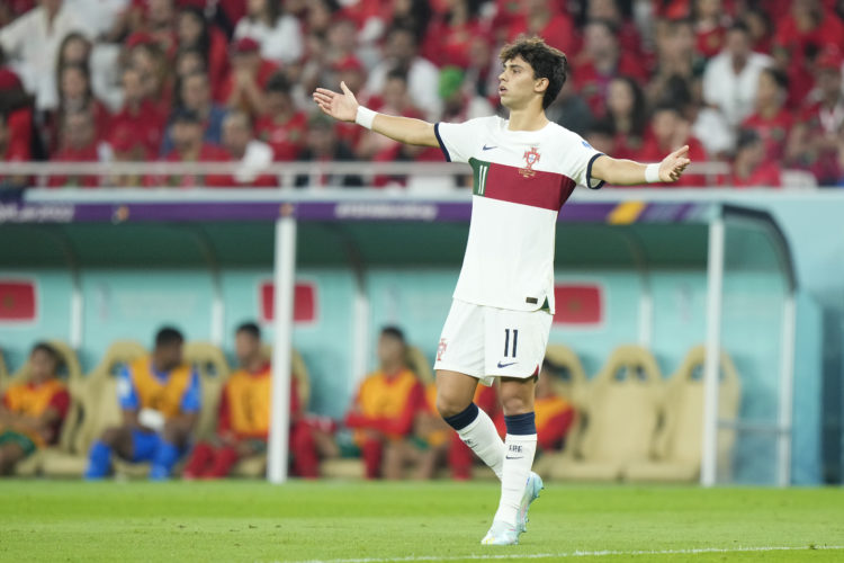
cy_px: 282
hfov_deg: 5.2
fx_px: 9377
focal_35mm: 400
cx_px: 422
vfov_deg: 3.4
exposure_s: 1/1600
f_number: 3.2
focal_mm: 400
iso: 2500
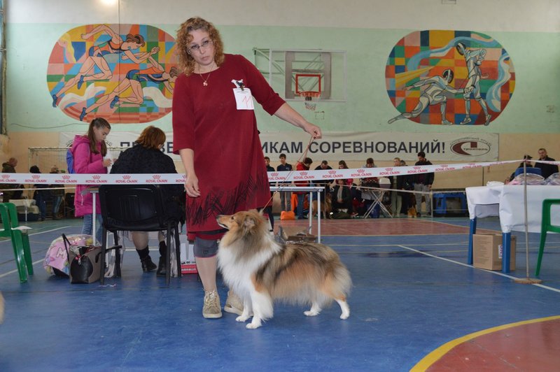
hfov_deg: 49.6
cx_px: 280
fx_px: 606
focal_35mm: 39
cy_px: 186
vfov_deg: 34.2
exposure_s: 1/60
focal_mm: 26
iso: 1400
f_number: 4.2
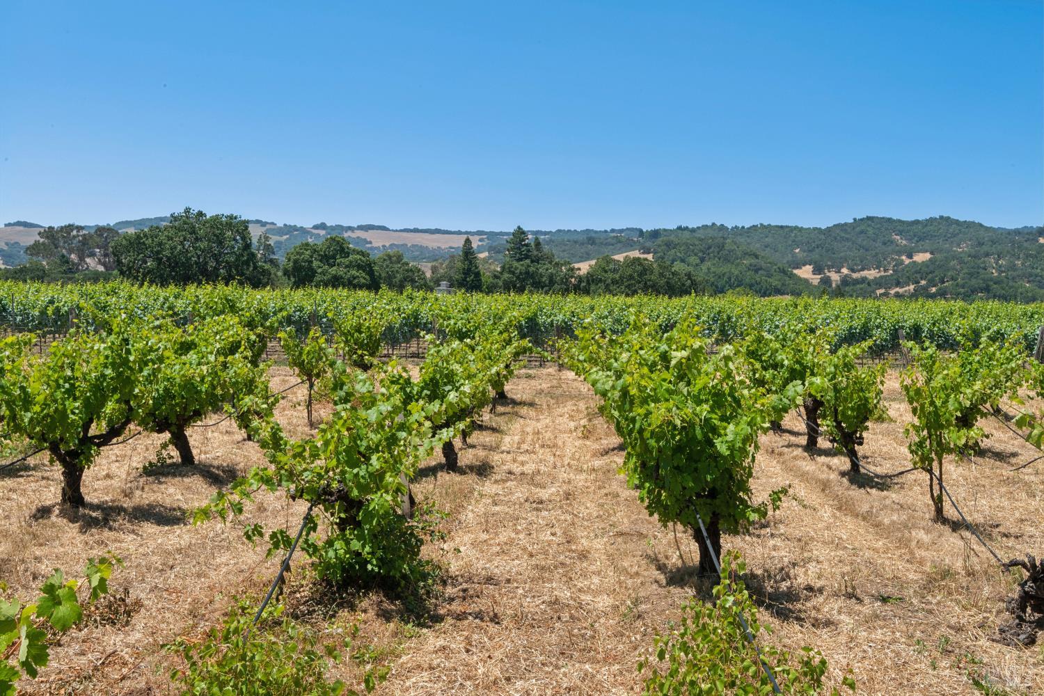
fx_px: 1015
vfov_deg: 37.9
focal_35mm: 35
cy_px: 348
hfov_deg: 54.4
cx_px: 522
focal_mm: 35
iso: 320
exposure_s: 1/100
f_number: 20
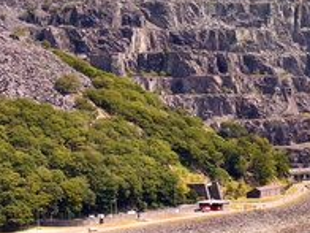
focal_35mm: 113
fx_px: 1012
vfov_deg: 13.1
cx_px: 267
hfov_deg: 17.2
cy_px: 78
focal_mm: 13.8
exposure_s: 1/51.6
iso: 50
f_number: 4.4
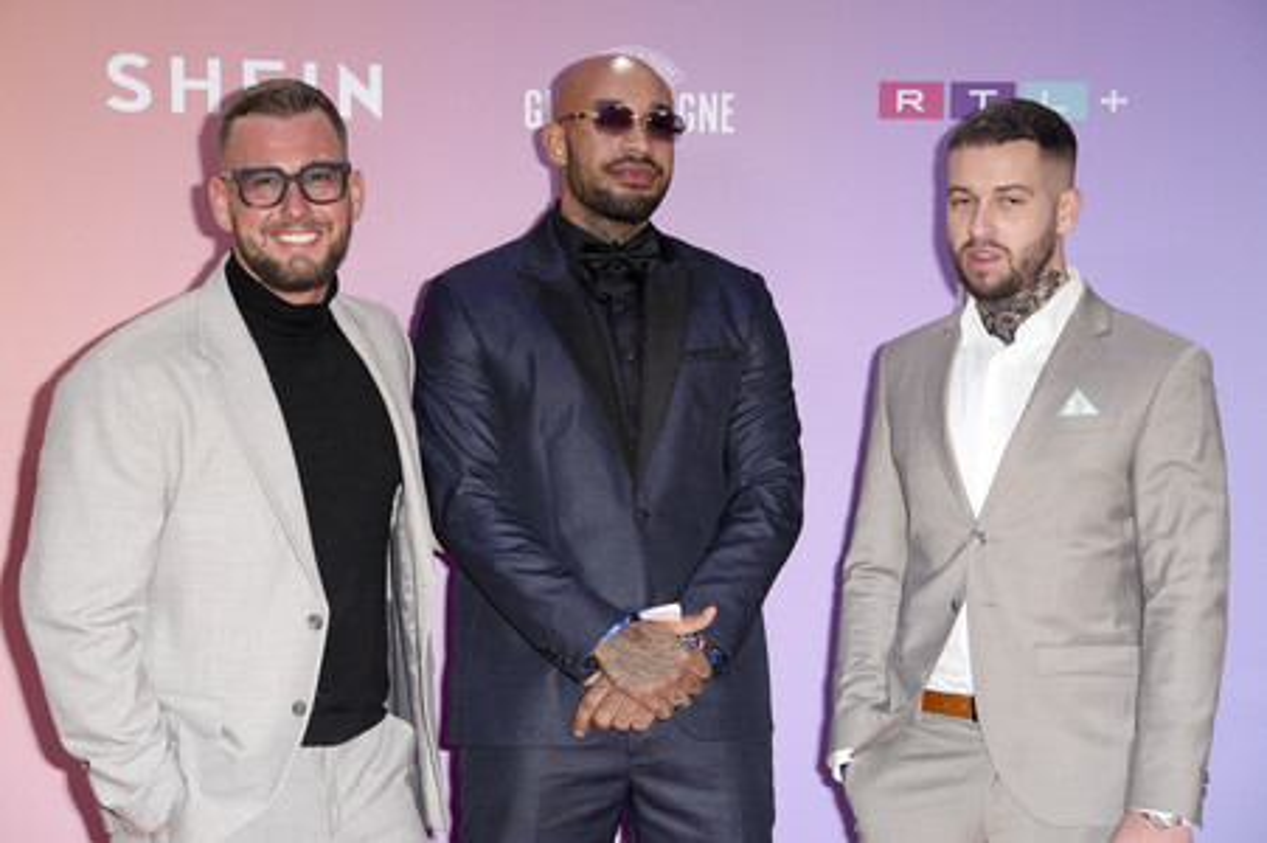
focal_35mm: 90
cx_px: 634
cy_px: 422
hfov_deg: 22.6
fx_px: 3165
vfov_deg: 15.2
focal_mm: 90
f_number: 6.3
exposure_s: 1/250
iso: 2000
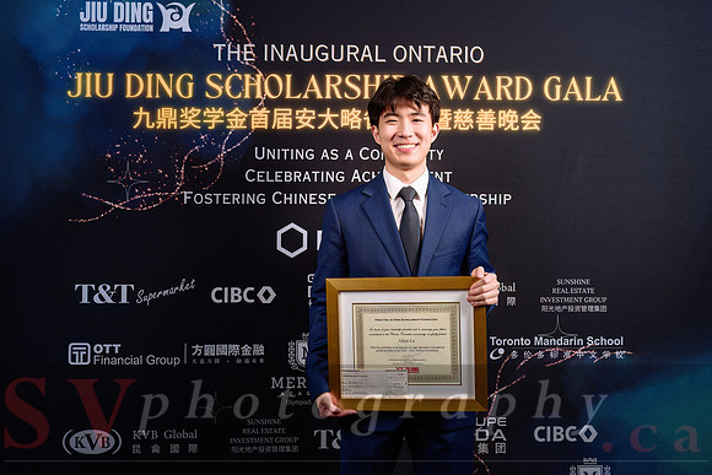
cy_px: 238
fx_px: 749
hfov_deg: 50.9
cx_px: 356
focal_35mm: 38
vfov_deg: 35.2
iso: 500
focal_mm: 37
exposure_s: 1/200
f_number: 5
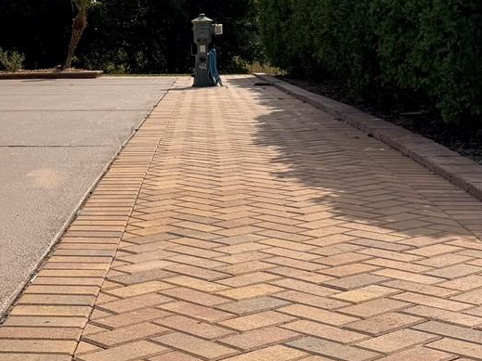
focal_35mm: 74
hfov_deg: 25.6
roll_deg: +1.6
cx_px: 57
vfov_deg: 19.6
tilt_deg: +1.0
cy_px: 46
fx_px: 1030
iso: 80
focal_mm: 6.76
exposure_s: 1/10309
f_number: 1.78
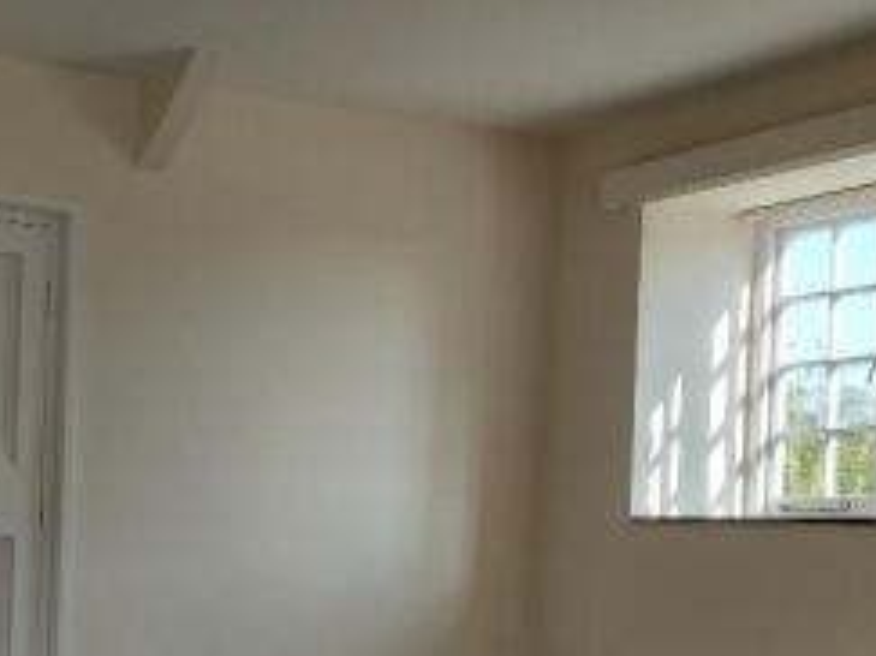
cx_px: 41
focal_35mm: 60
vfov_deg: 23.8
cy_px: 579
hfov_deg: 30.4
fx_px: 1518
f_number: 1.8
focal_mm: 4.69
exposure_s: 1/165
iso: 50
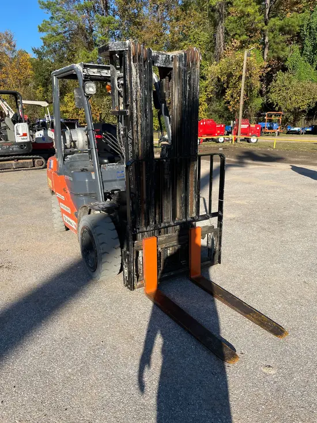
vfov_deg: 67.3
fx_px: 317
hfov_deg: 53.1
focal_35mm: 26
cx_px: 158
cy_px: 212
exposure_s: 1/3205
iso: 50
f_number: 1.6
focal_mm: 4.2
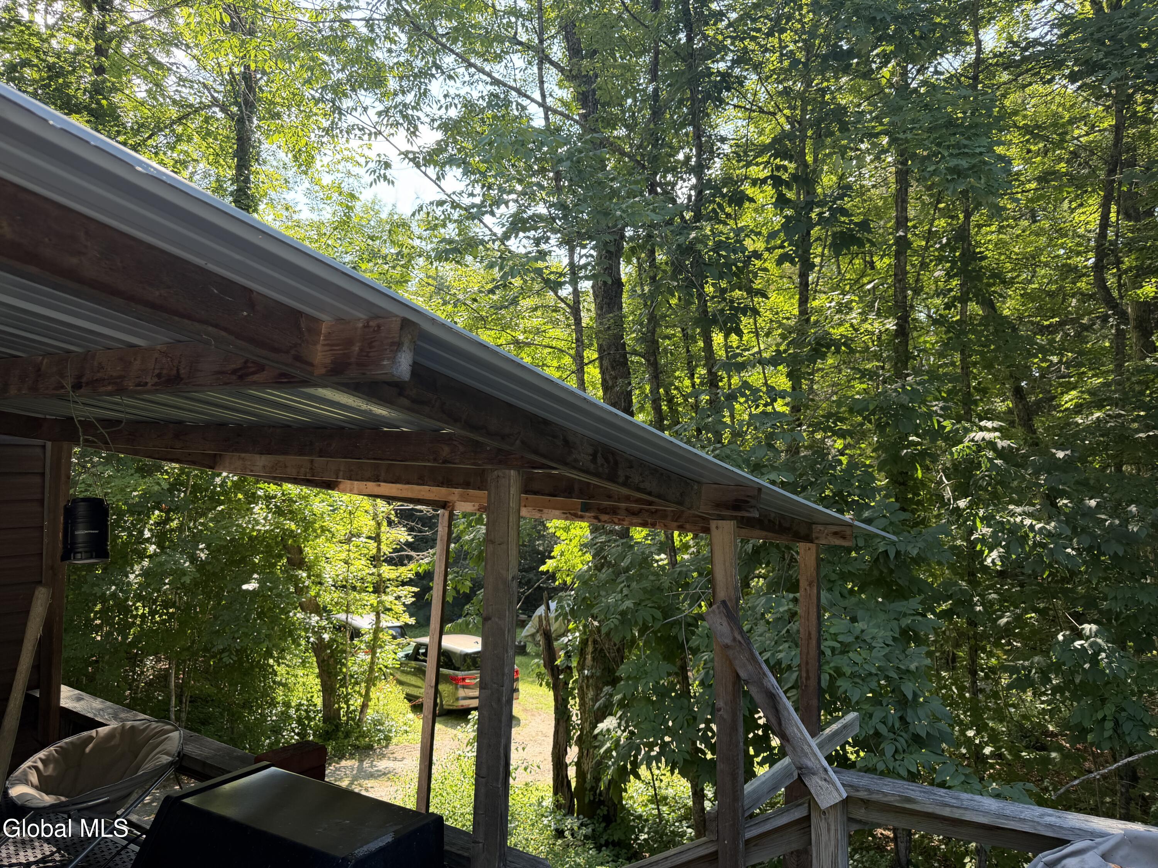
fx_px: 803
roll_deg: +0.5
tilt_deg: +2.2
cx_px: 579
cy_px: 434
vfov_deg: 56.8
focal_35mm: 24
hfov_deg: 71.6
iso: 80
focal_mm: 6.76
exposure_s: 1/339
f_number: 1.78
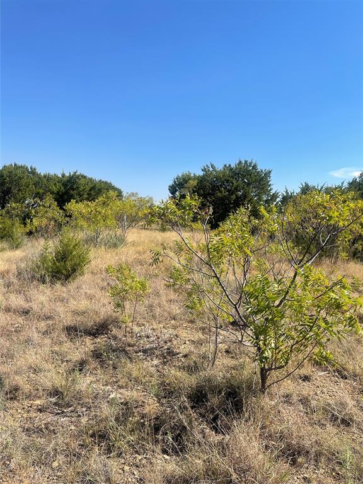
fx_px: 350
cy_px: 242
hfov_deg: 54.9
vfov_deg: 69.4
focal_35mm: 25
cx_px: 182
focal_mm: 5.1
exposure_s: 1/3448
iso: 32
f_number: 1.6
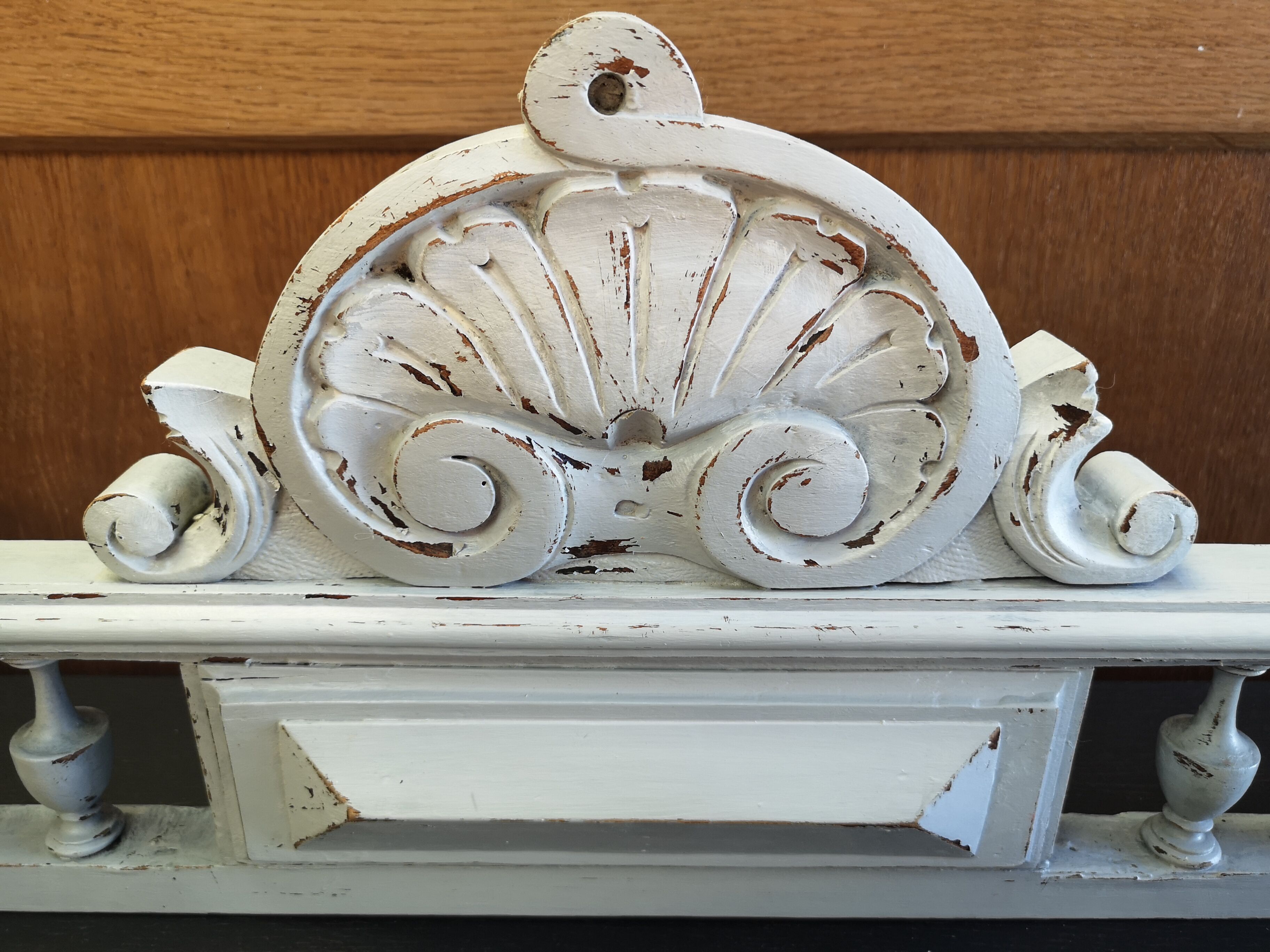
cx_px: 635
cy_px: 476
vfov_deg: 51.4
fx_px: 991
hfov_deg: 65.3
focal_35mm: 27
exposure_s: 1/50
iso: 100
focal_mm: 3.95
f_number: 1.8
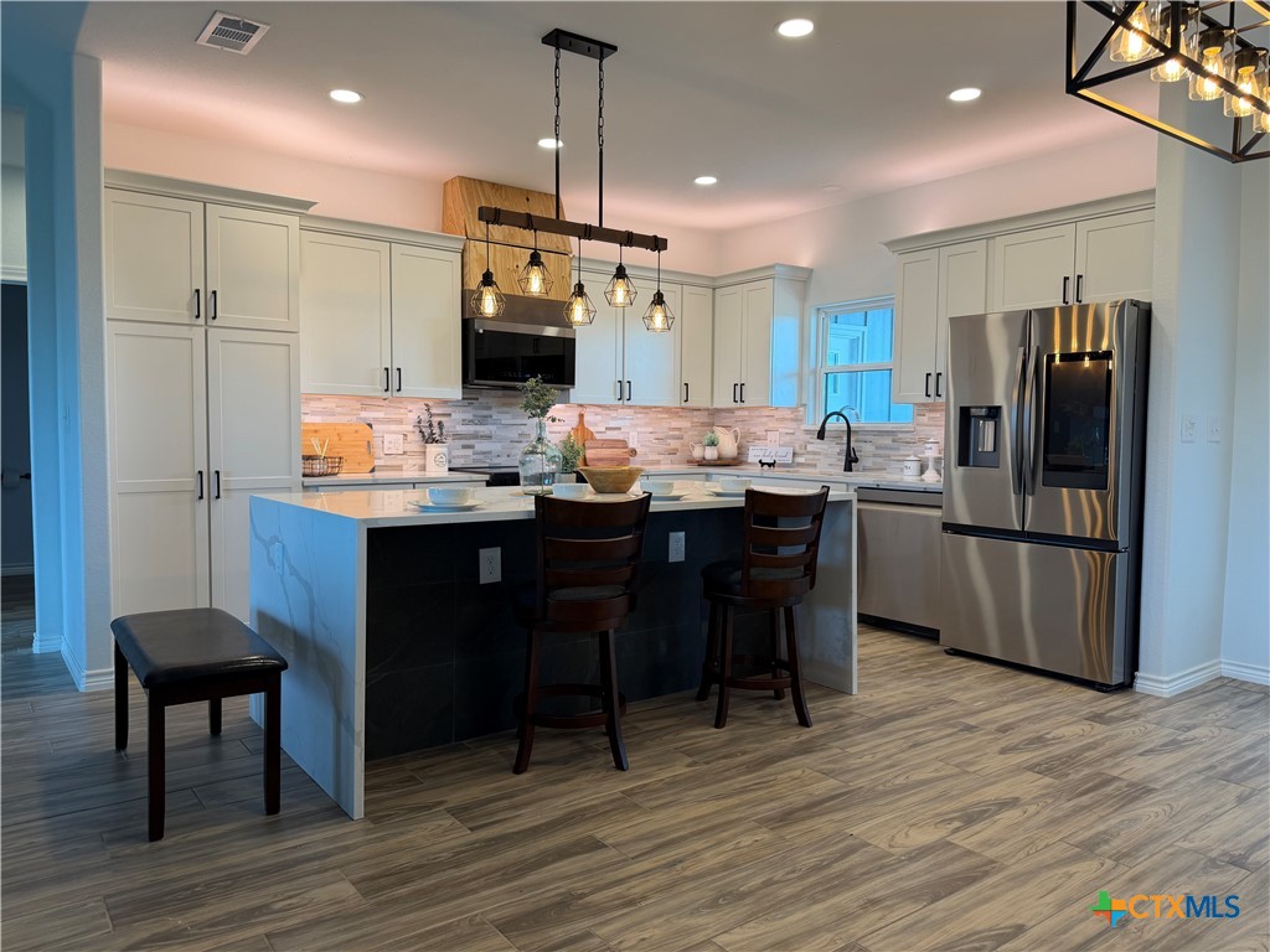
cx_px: 635
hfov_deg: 71.6
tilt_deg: -3.2
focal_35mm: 24
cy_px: 476
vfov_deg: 56.8
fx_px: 881
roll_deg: -0.3
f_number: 1.78
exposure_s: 1/120
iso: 80
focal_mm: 6.76
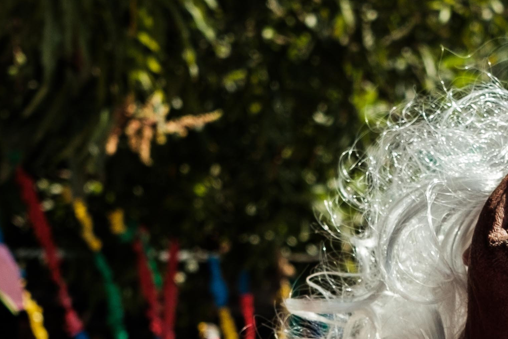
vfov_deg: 9.8
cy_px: 371
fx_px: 1947
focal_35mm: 138
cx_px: 449
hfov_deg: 14.7
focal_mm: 23
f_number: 4
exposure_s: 1/800
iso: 200
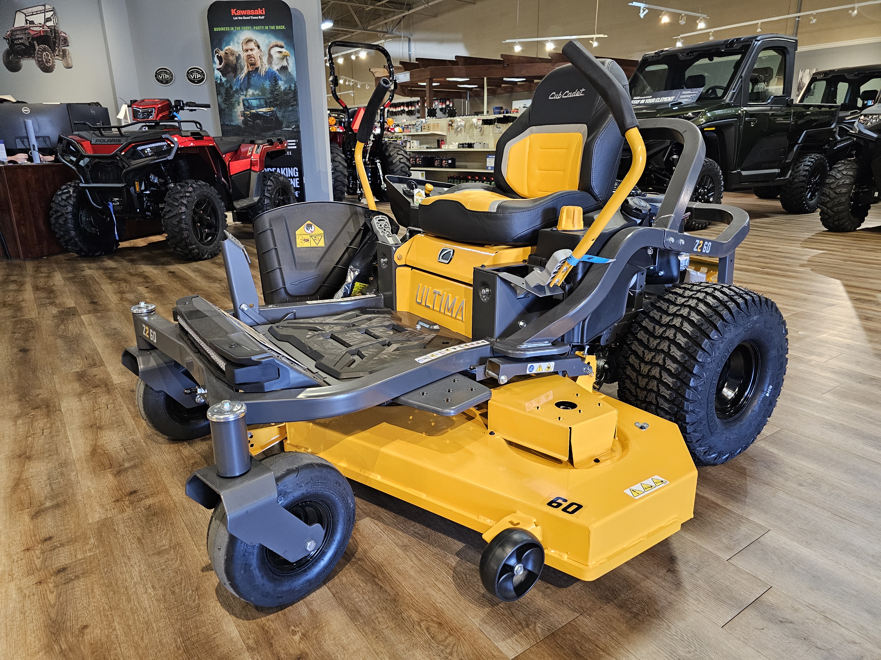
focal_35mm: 23
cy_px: 330
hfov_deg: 73.9
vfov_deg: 58.9
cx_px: 440
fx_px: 585
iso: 800
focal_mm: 6.3
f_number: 1.7
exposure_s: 1/120
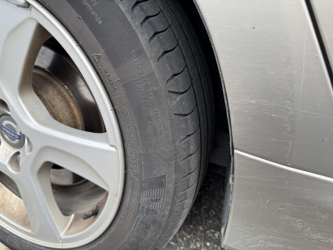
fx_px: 231
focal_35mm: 24
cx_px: 166
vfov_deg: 56.8
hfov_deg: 71.6
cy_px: 125
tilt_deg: -24.8
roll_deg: -8.7
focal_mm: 6.76
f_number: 1.78
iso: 80
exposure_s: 1/491
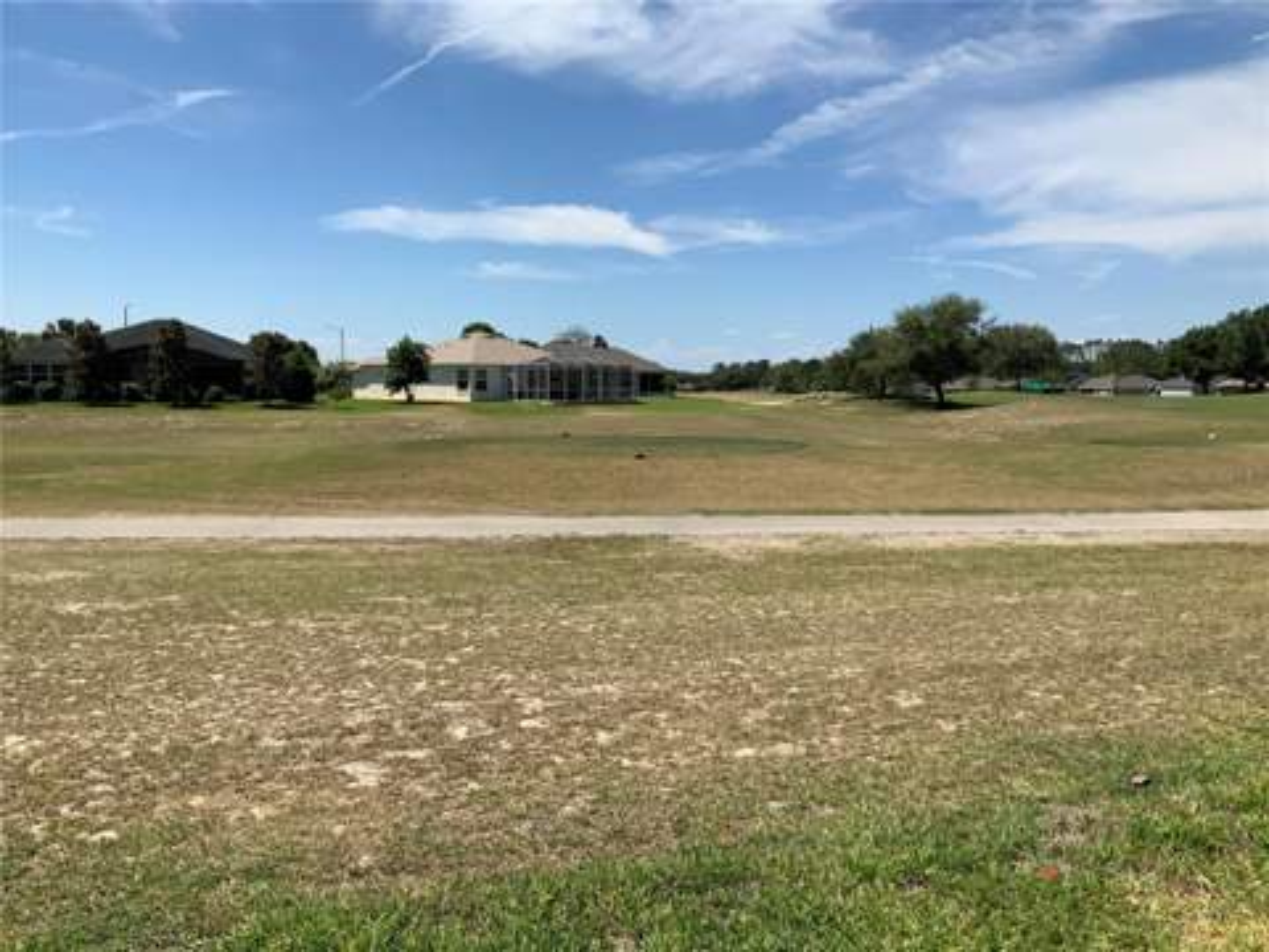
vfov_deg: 48.2
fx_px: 1063
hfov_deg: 61.7
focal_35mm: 29
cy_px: 476
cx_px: 634
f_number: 1.8
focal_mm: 3
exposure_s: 1/2959
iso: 20
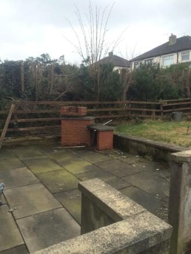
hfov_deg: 48.2
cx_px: 96
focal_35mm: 29
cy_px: 127
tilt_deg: -8.3
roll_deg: -0.5
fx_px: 213
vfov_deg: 61.6
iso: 32
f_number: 2.2
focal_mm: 4.15
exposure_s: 1/441
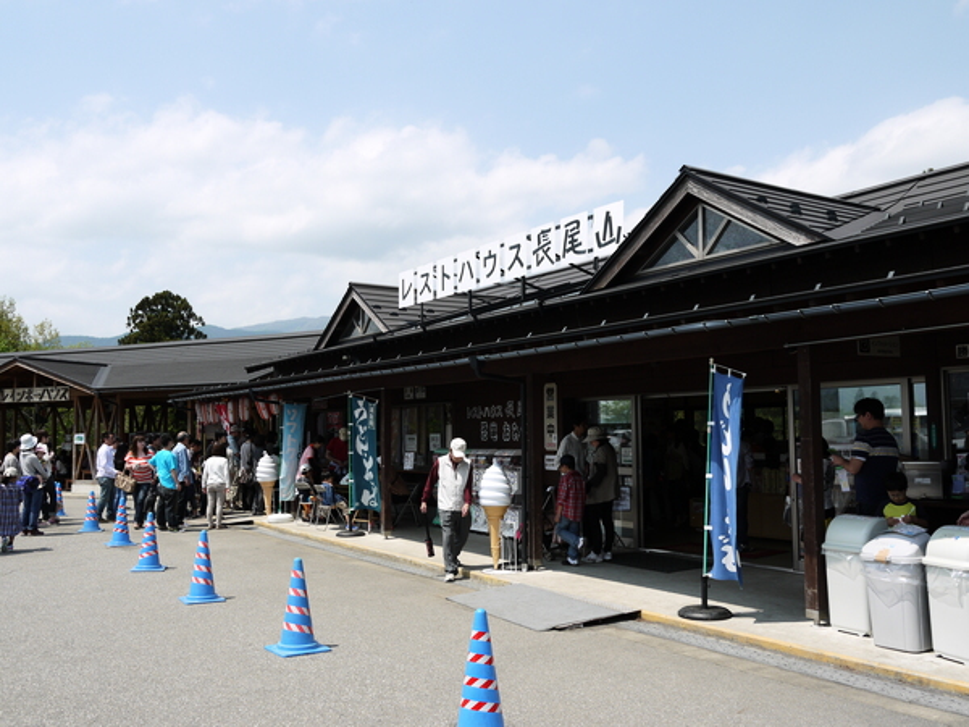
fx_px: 952
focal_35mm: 34
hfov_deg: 54.0
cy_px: 364
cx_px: 484
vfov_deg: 41.8
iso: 100
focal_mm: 17
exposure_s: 1/400
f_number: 7.1
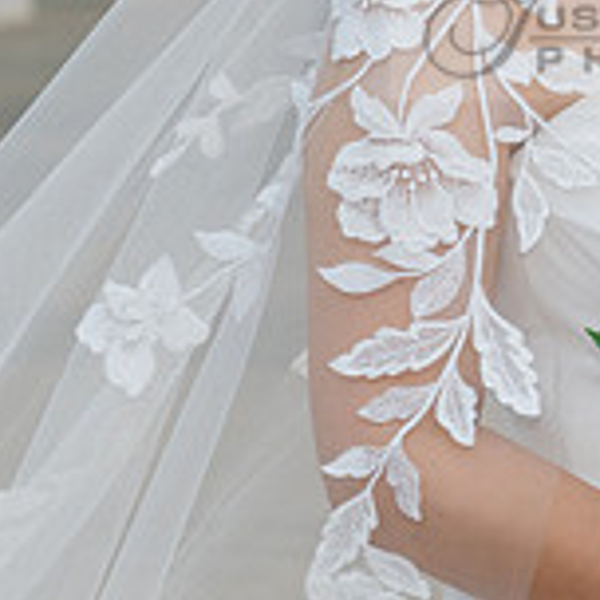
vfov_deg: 6.7
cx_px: 689
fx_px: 5138
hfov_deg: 6.6
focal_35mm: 262
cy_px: 124
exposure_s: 1/160
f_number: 5
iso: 500
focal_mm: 70
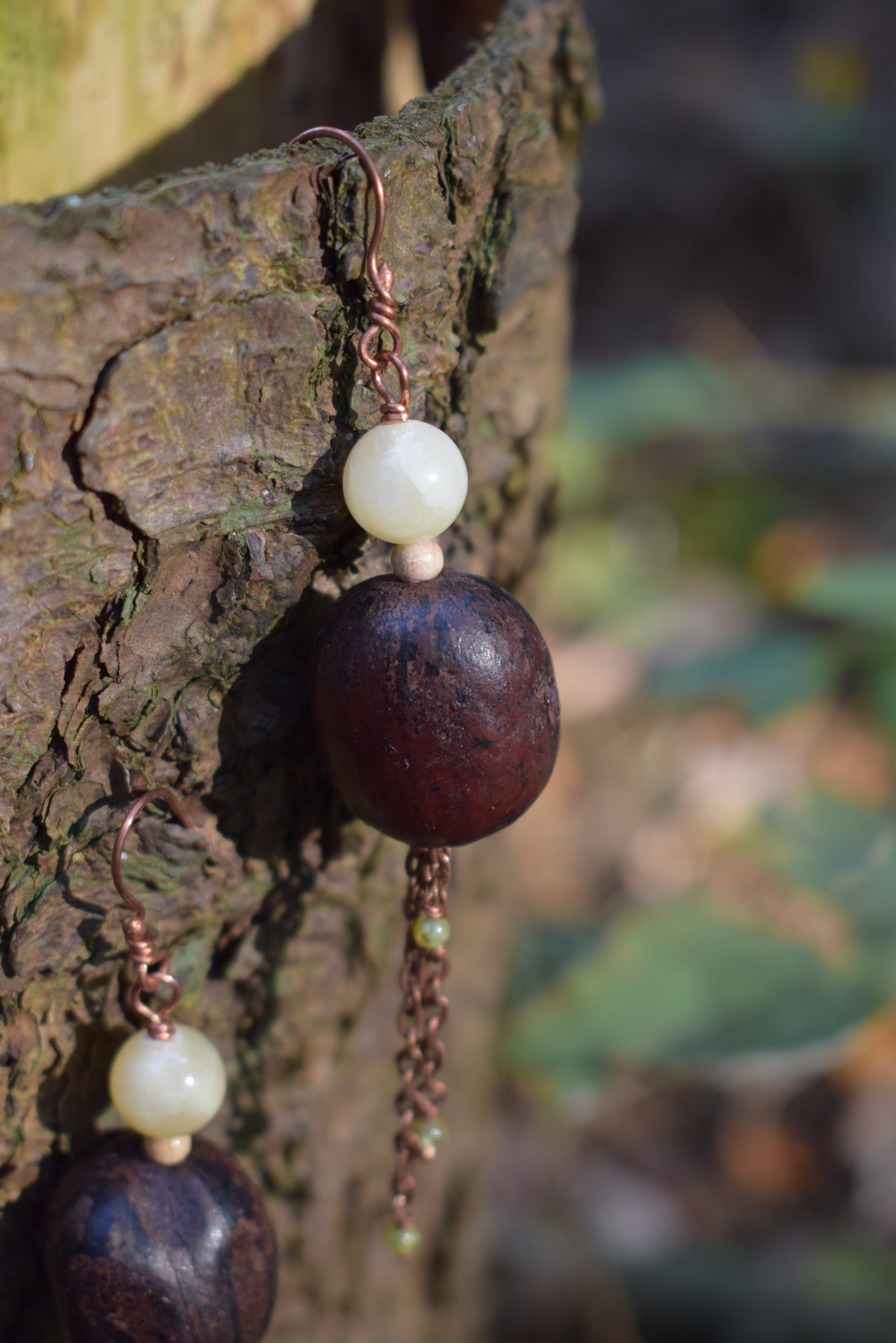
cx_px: 448
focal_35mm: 60
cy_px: 672
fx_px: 2240
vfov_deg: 33.4
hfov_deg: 22.6
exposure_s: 1/80
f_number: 5
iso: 400
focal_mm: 40
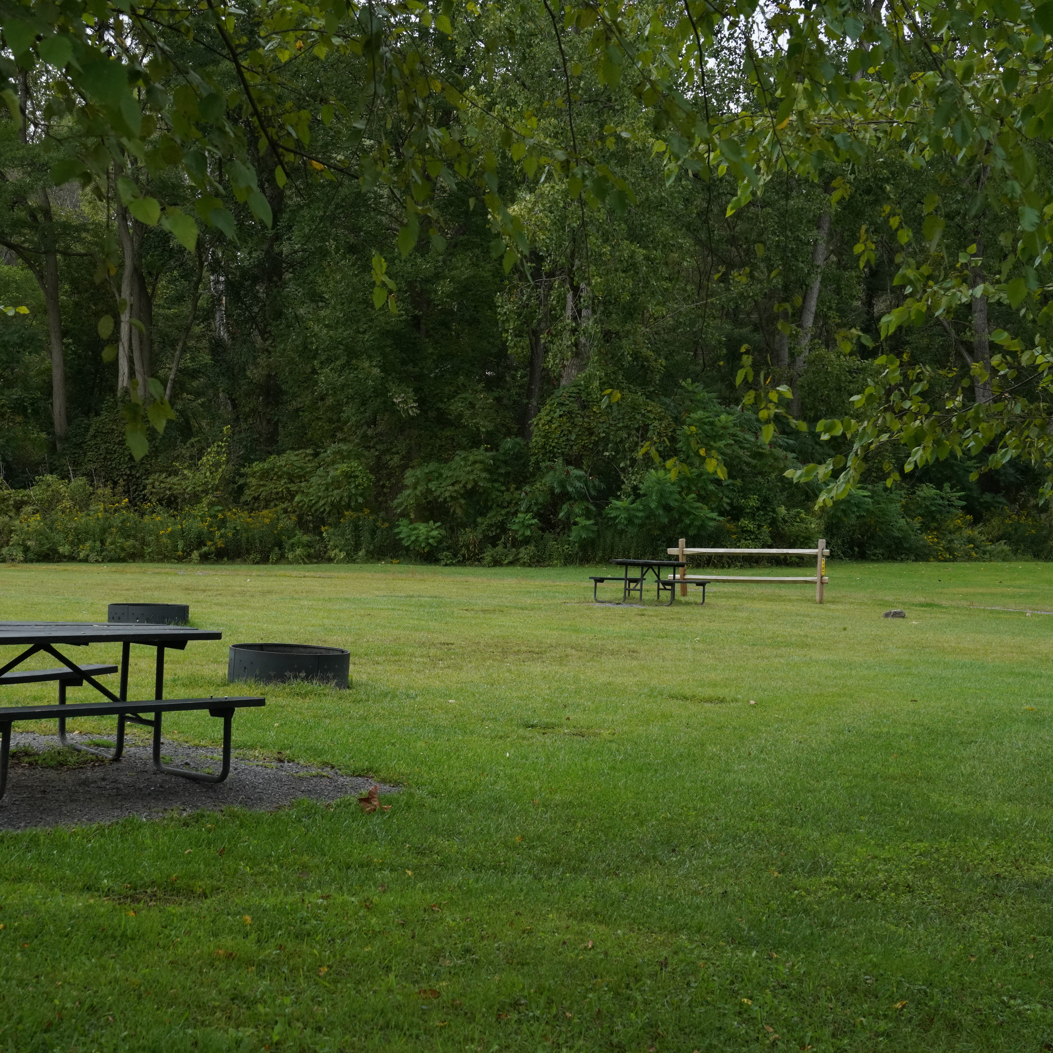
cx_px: 402
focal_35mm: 58
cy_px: 528
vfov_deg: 29.6
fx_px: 1996
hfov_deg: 29.4
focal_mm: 45
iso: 1600
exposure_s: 1/500
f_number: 13
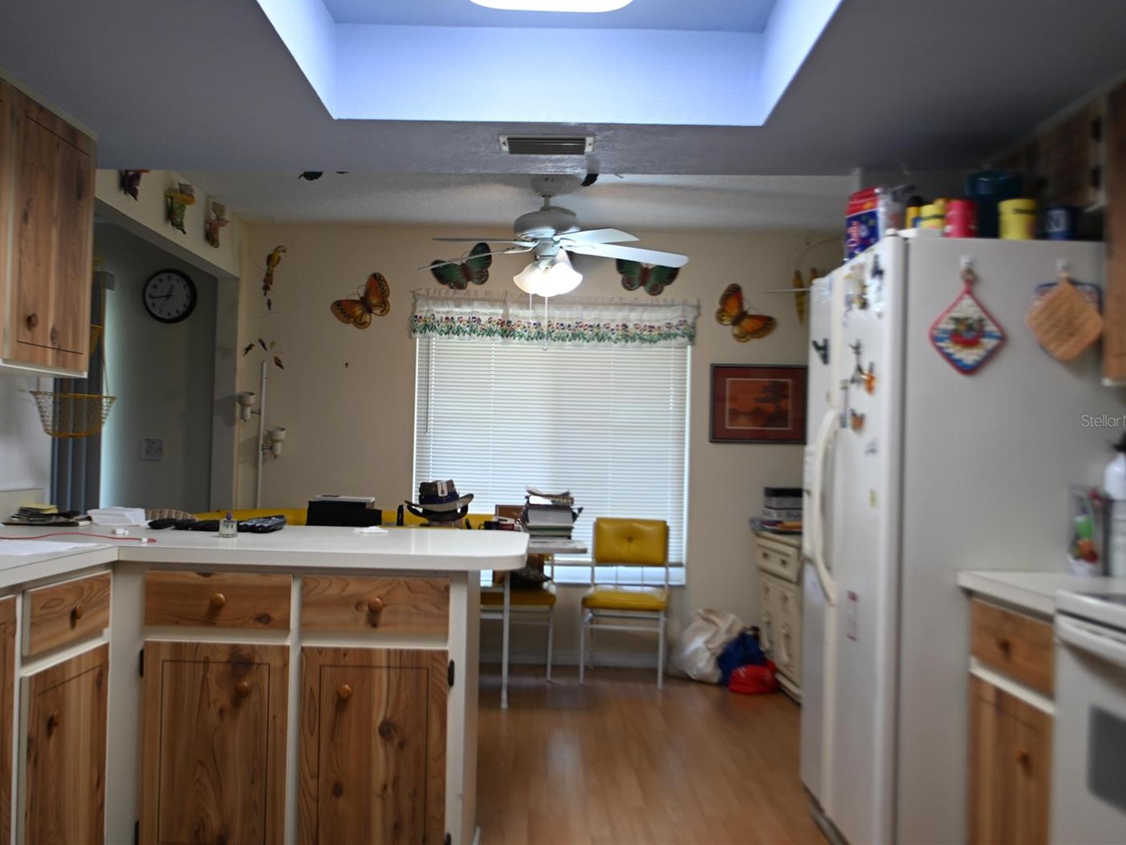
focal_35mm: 36
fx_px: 1171
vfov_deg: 39.7
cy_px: 420
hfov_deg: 51.3
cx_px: 513
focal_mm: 22
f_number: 3.8
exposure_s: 1/30
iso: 180
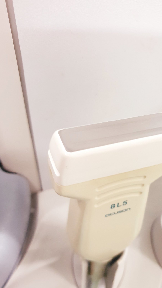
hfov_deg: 33.2
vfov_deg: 56.3
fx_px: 267
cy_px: 169
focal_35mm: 35
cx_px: 115
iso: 320
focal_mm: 4.3
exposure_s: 1/25
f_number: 1.5
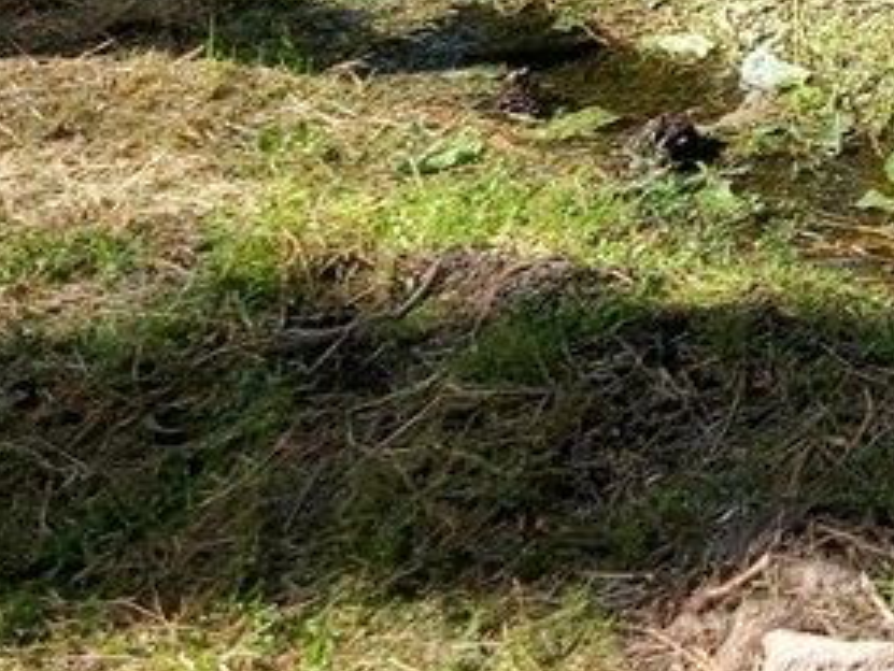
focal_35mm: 96
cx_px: 1427
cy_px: -352
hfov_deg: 17.8
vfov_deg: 14.3
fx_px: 2480
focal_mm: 5.4
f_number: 1.8
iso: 40
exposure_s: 1/588
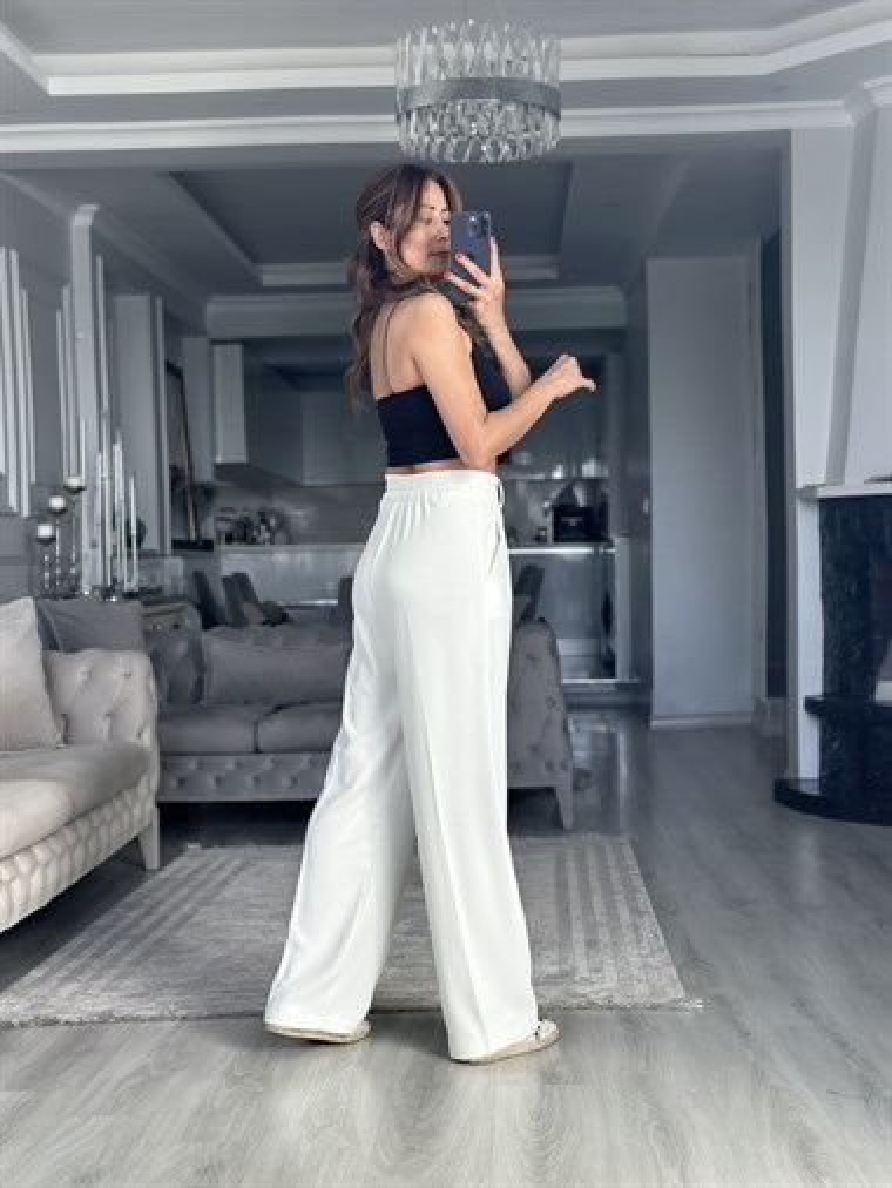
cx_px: 446
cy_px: 594
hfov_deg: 30.3
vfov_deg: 39.6
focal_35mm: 48
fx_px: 1648
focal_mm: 6.86
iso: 125
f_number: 1.78
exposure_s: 1/166
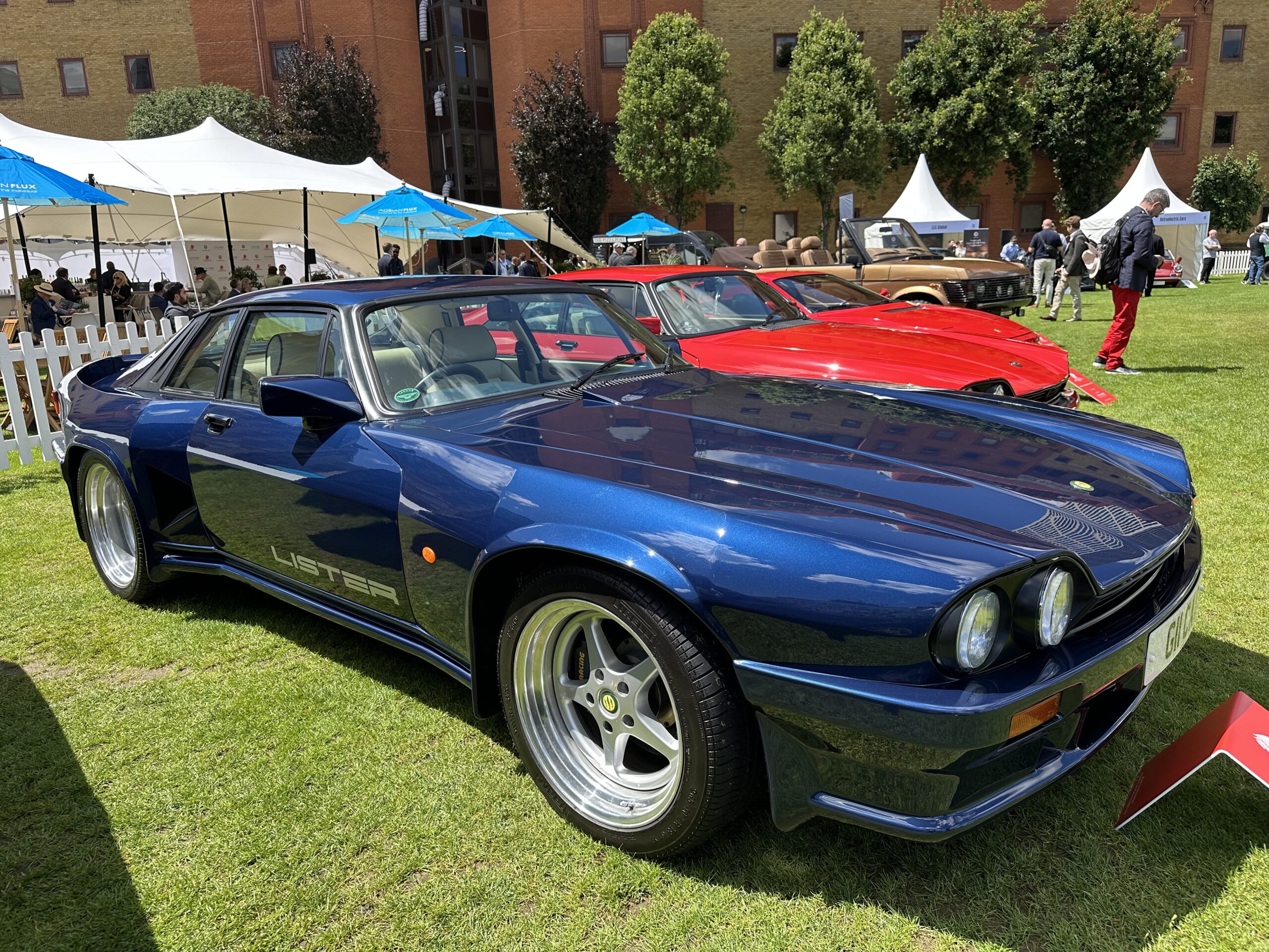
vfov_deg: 56.8
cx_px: 634
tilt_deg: -12.5
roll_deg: +2.5
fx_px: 880
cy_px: 476
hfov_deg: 71.6
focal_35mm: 24
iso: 80
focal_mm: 6.86
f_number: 1.78
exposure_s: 1/1639
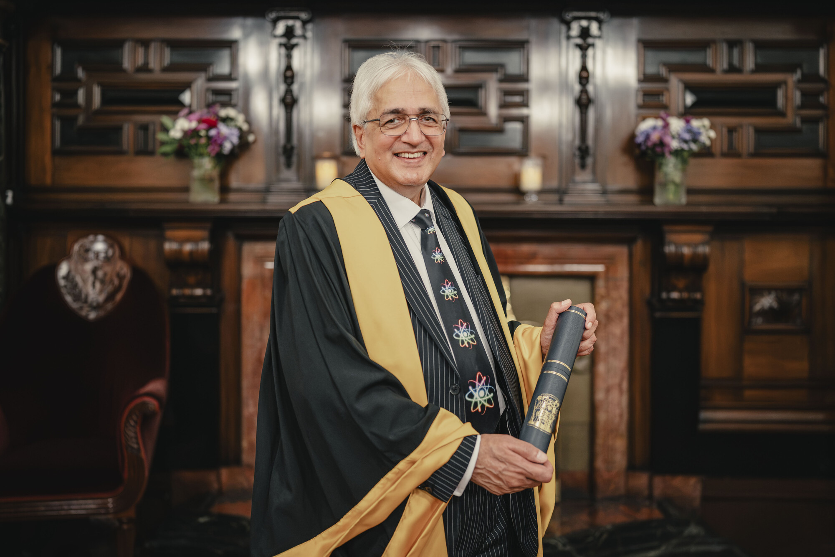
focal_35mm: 35
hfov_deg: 54.4
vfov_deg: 37.8
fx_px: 812
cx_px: 418
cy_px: 278
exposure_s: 1/320
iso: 6400
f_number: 1.4
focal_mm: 35
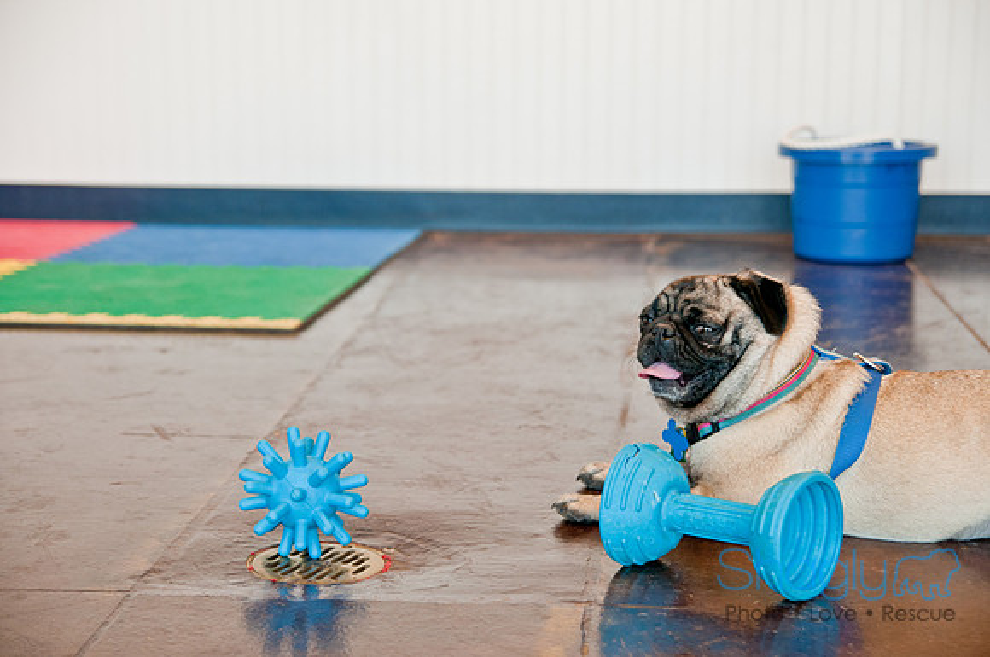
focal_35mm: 72
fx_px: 1977
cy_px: 328
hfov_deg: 28.1
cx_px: 495
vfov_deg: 18.9
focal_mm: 48
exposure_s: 1/160
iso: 400
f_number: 3.2
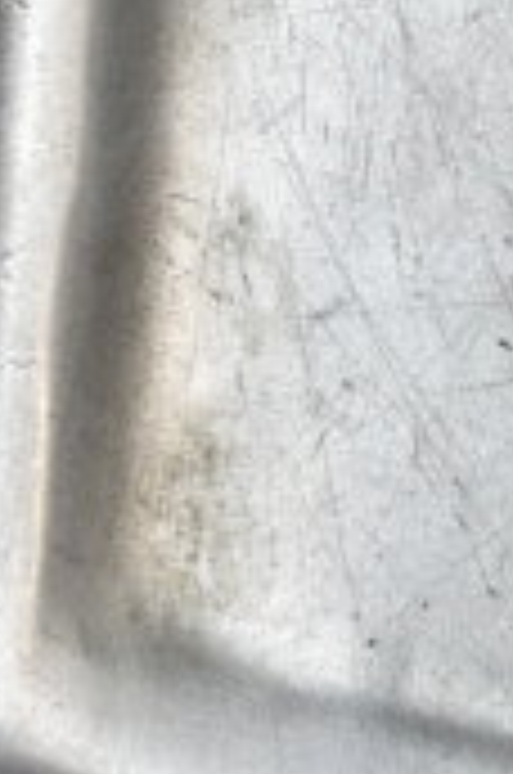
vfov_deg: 7.1
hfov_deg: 4.7
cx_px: 904
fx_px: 6180
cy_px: -115
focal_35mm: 288
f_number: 4.8
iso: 280
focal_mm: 36
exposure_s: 1/60
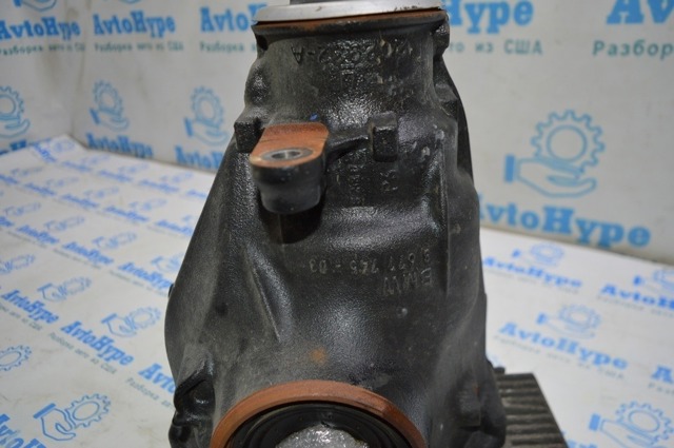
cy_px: 224
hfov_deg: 67.4
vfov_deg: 47.8
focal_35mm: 27
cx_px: 337
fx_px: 505
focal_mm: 18
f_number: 3.5
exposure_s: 1/60
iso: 450
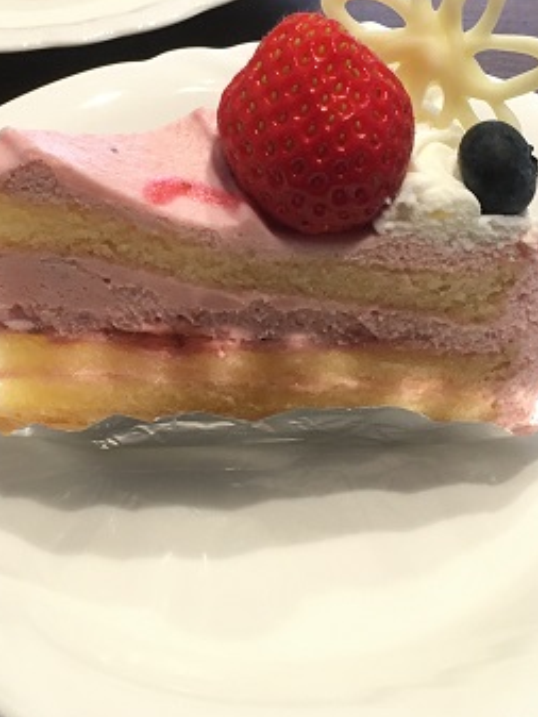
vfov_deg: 30.7
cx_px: 206
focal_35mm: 62
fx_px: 1284
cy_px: 194
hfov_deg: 23.6
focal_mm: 4.15
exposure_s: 1/30
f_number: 2.2
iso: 100
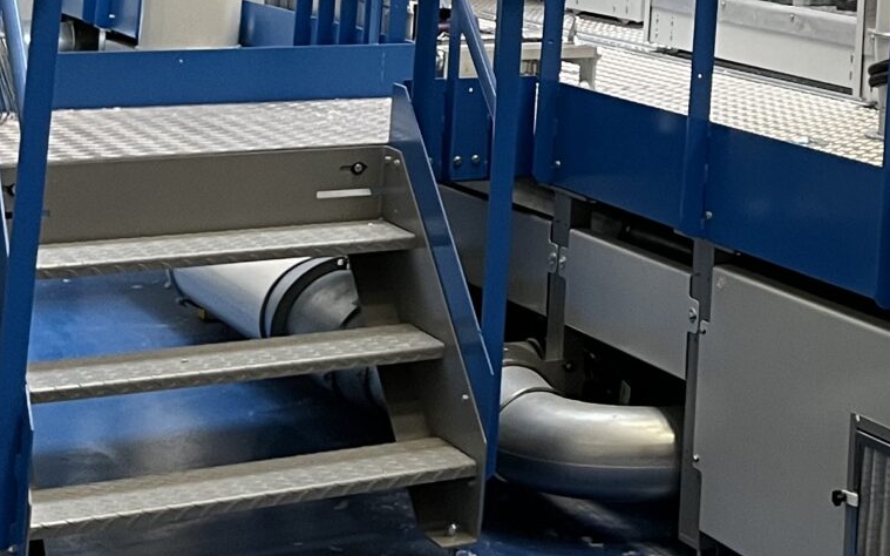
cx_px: 1250
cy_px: -344
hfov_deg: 19.9
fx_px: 2255
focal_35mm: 93
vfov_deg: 13.1
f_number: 1.6
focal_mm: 5.1
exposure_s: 1/50
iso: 100
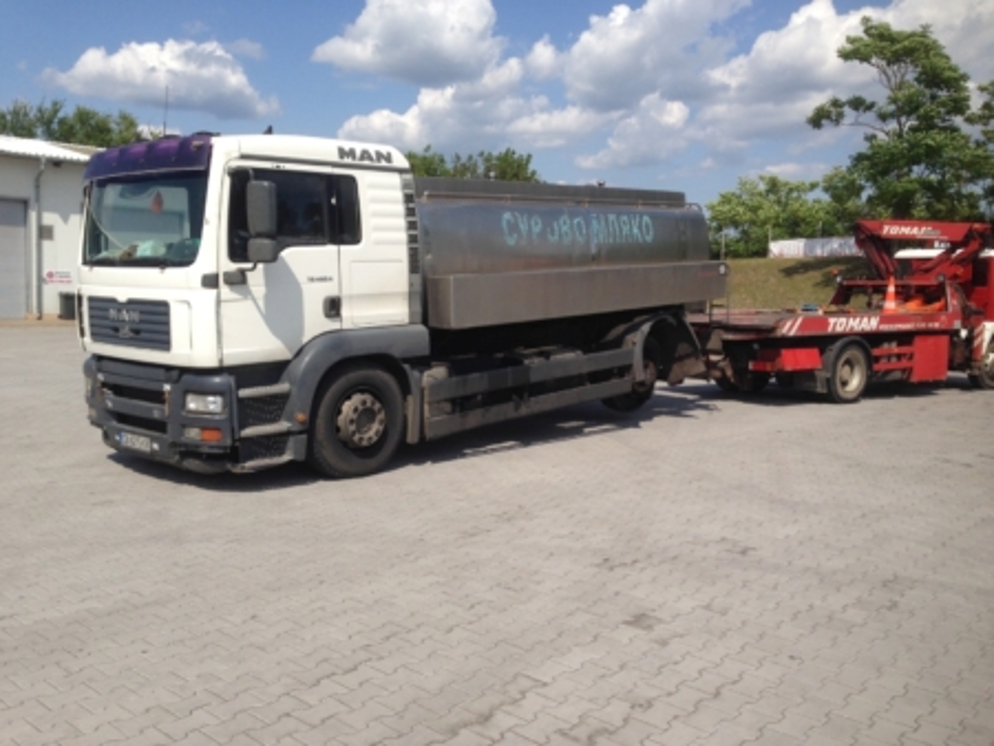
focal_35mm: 33
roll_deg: -1.9
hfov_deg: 55.3
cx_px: 497
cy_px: 373
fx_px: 948
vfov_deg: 43.0
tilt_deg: -7.5
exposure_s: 1/2169
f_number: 2.4
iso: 50
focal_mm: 4.12
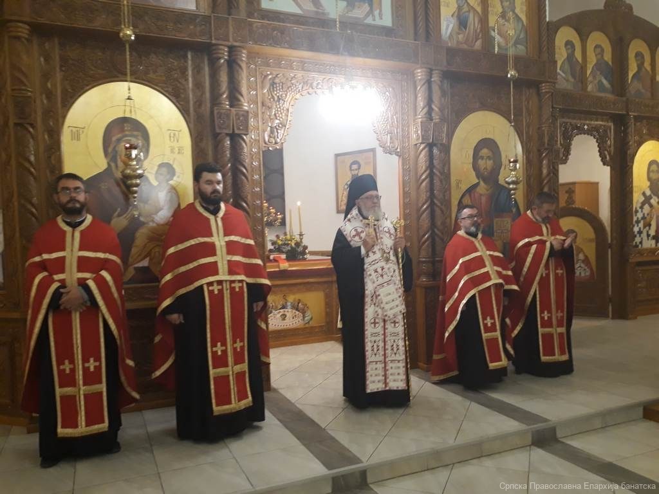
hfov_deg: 65.3
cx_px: 330
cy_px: 247
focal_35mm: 27
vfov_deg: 51.4
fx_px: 514
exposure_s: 1/25
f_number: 1.7
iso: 200
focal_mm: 3.71
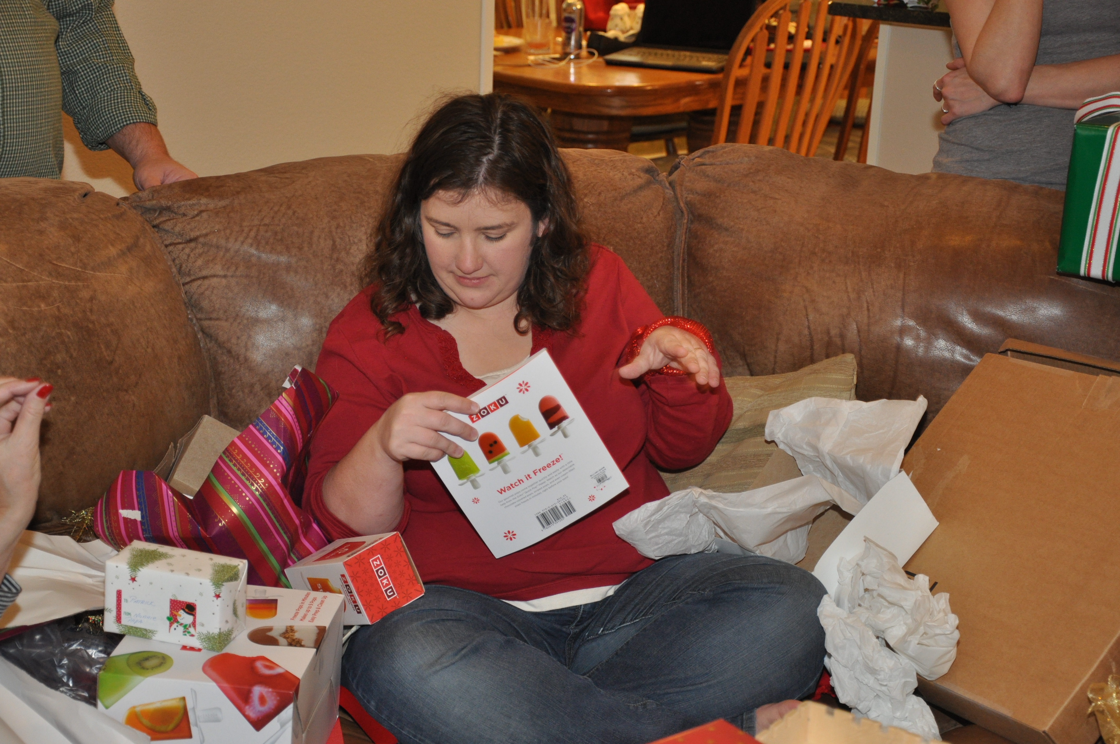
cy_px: 372
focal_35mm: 63
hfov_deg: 31.9
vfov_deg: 21.5
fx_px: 1958
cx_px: 560
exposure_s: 1/60
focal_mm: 42
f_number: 4.8
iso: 800
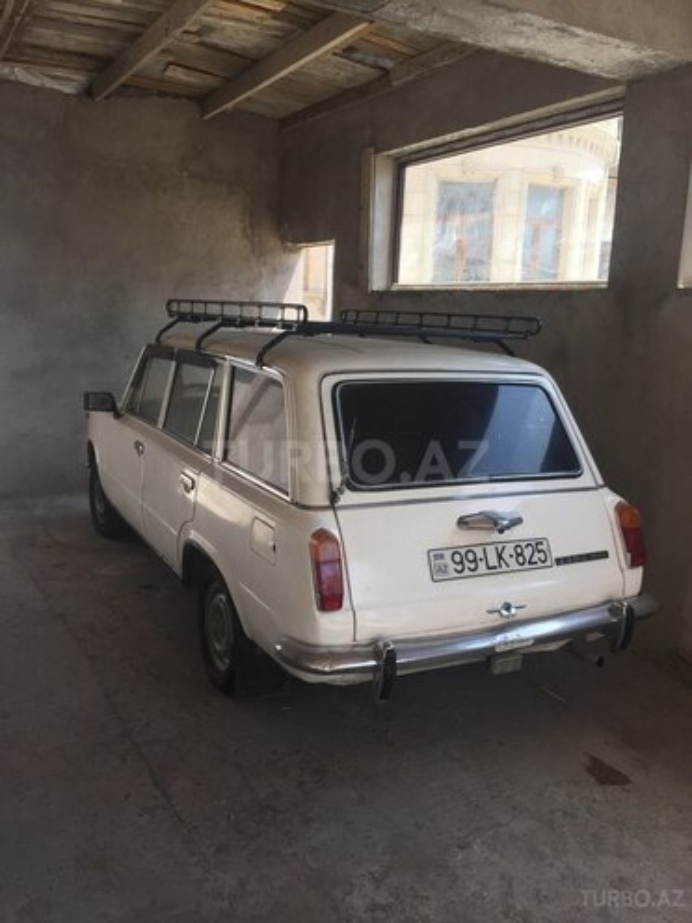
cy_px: 462
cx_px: 346
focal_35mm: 29
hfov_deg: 48.2
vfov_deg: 61.7
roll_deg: -2.2
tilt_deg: -8.3
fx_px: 773
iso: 32
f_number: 2.2
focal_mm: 4.15
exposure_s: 1/380
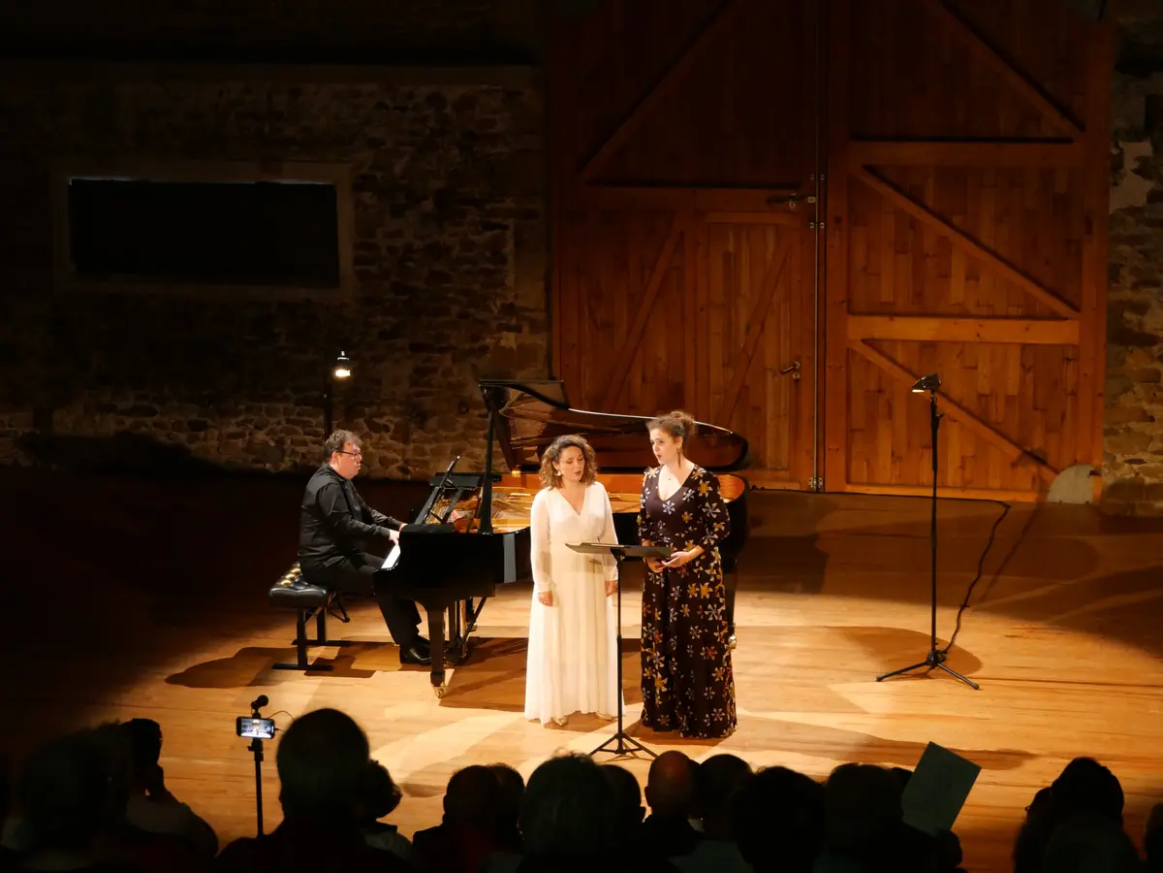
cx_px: 582
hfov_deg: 24.4
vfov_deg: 18.4
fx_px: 2688
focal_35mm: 80
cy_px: 436
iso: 3200
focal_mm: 40
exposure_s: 1/40
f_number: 4.7
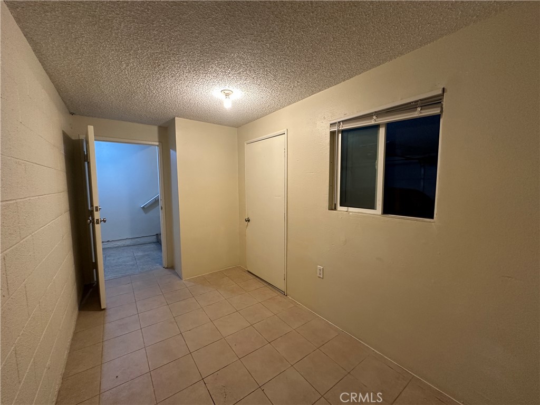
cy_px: 202
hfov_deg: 102.1
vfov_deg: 85.7
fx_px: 218
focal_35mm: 14
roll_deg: +0.2
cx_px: 270
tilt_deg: -5.0
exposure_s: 1/60
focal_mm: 2.22
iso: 200
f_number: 2.2
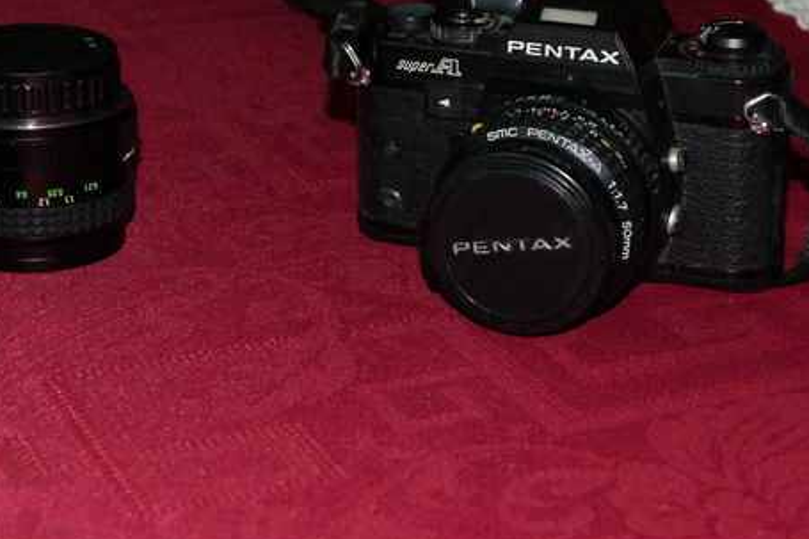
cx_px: 537
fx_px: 2224
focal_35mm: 99
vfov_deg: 13.8
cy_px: 160
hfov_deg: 20.5
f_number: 5.6
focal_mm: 30
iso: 400
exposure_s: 1/60
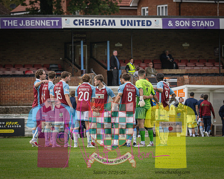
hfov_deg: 7.1
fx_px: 1802
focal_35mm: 272
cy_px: 74
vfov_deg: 5.7
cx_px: 126
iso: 200
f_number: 4
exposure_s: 1/640
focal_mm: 135
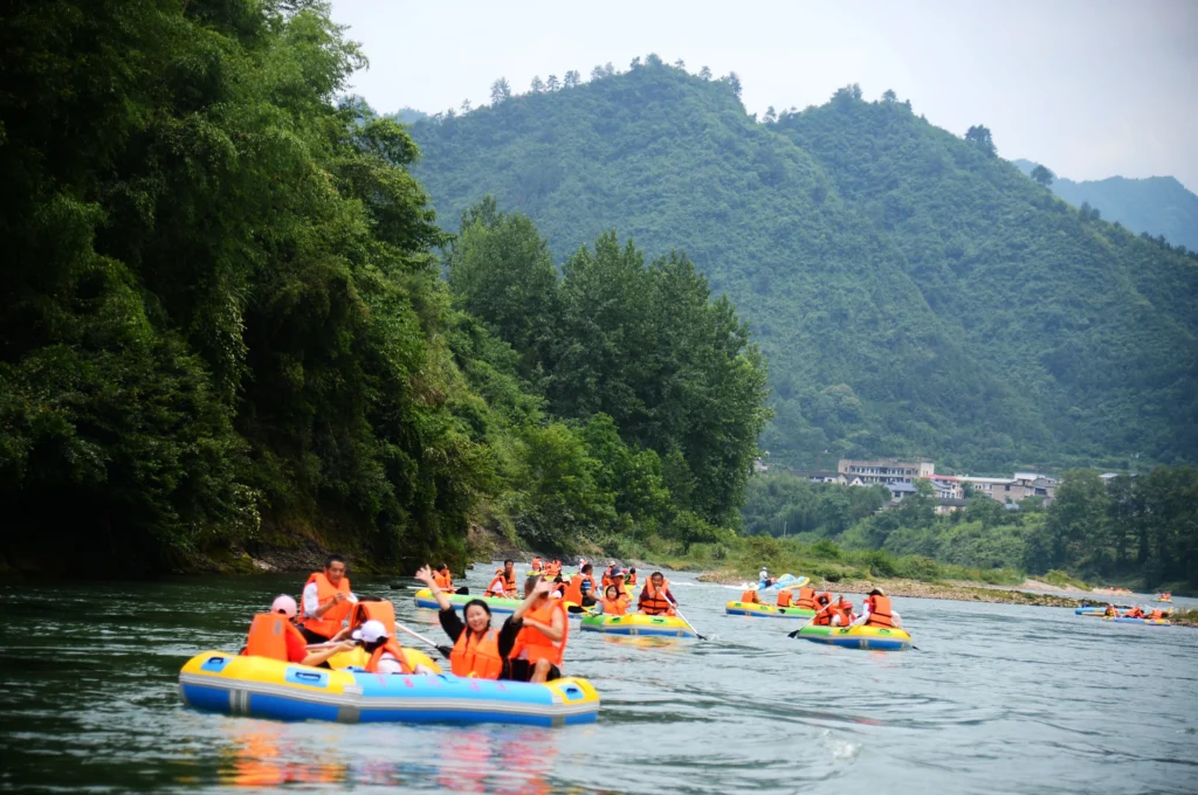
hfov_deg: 23.9
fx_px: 2825
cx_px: 599
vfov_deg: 16.0
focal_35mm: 85
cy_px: 398
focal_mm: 85
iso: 100
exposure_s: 1/400
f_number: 4
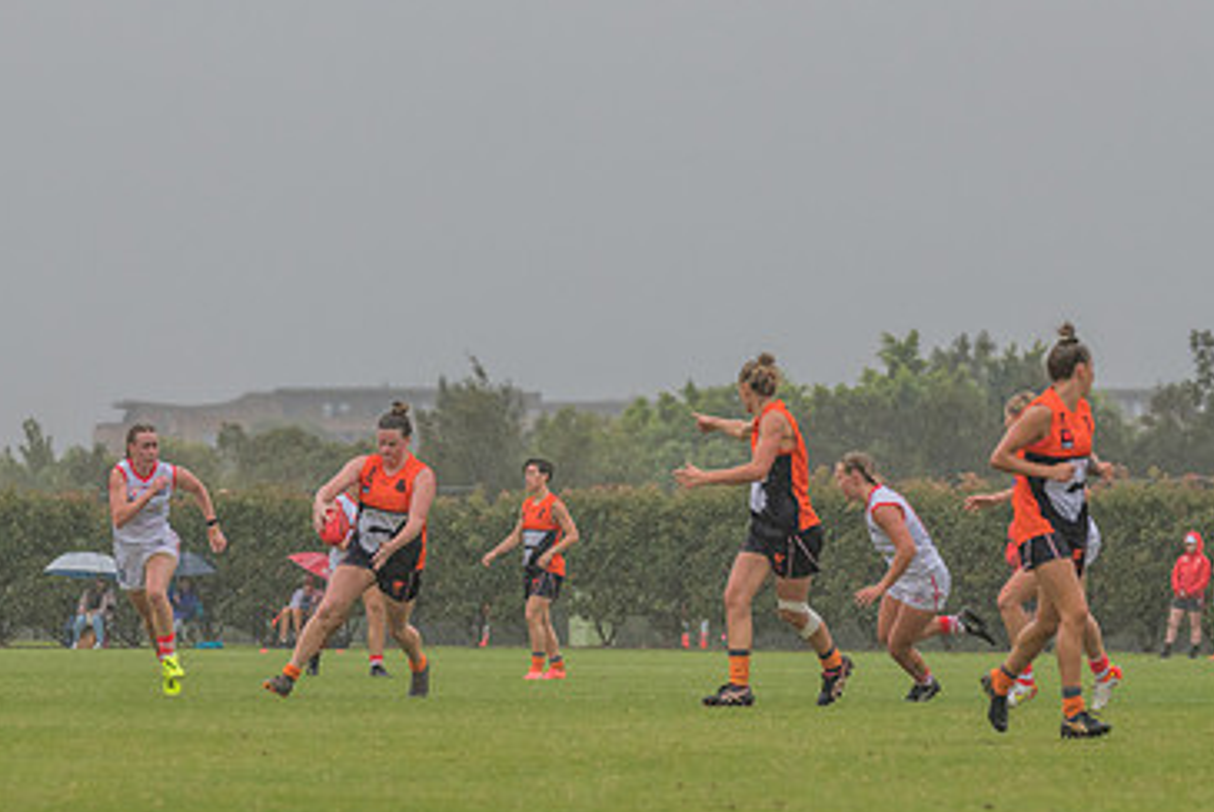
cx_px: 365
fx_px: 12217
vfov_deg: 3.8
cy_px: 371
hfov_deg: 5.7
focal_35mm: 362
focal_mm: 220
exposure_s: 1/2000
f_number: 7.1
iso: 800
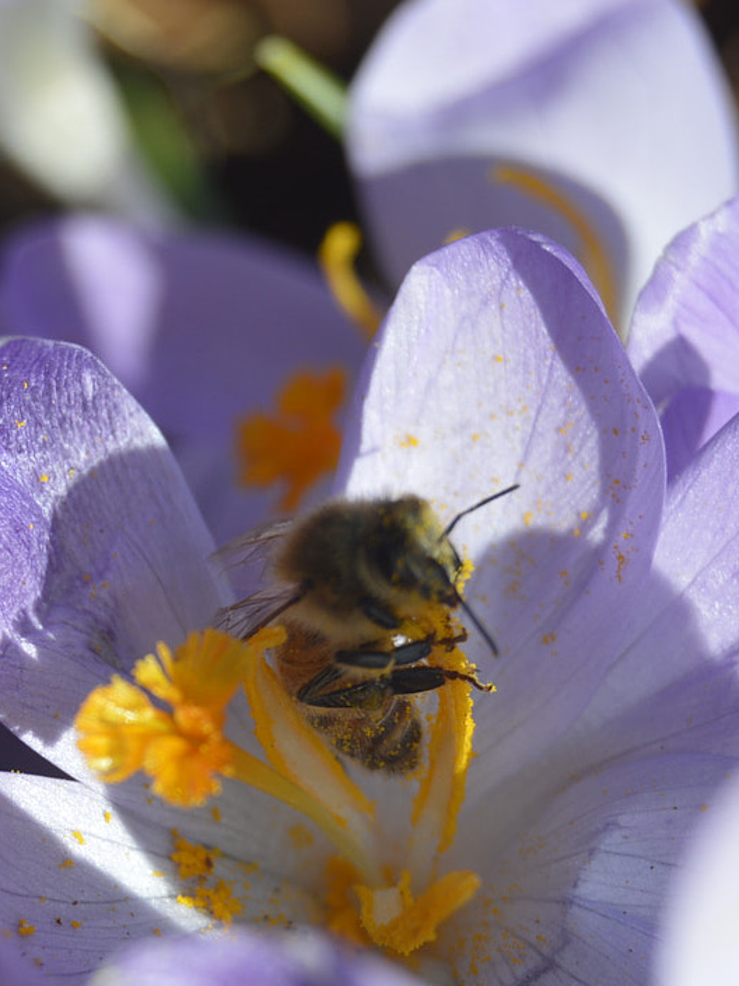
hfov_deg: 8.2
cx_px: 444
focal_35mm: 180
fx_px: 5126
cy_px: 667
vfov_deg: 11.0
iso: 100
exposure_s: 1/200
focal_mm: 55
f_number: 7.1
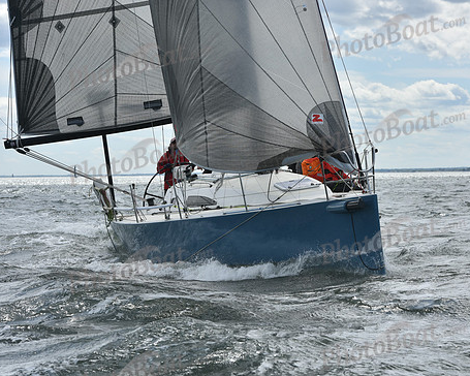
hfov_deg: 14.4
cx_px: 268
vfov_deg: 11.5
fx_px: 1864
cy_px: 199
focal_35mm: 134
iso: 320
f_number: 9
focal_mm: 112
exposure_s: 1/1000
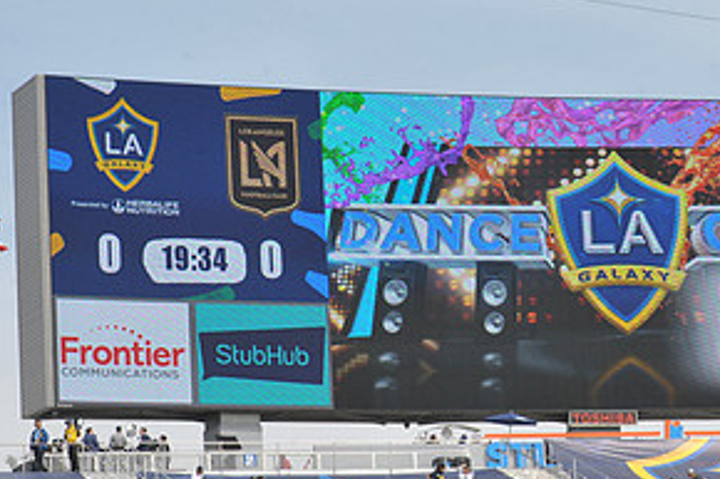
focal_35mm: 190
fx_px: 3798
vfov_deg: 7.2
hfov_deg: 10.8
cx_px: 596
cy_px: 273
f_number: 10
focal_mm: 95
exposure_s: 1/400
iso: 250
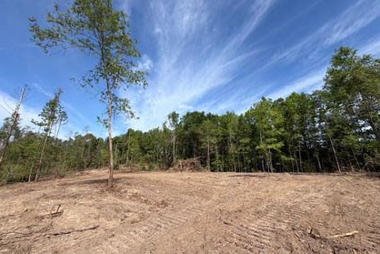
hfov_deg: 100.4
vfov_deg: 77.2
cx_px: 192
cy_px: 117
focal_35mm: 15
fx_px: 158
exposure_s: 1/770
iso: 20
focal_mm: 2.22
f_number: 2.2
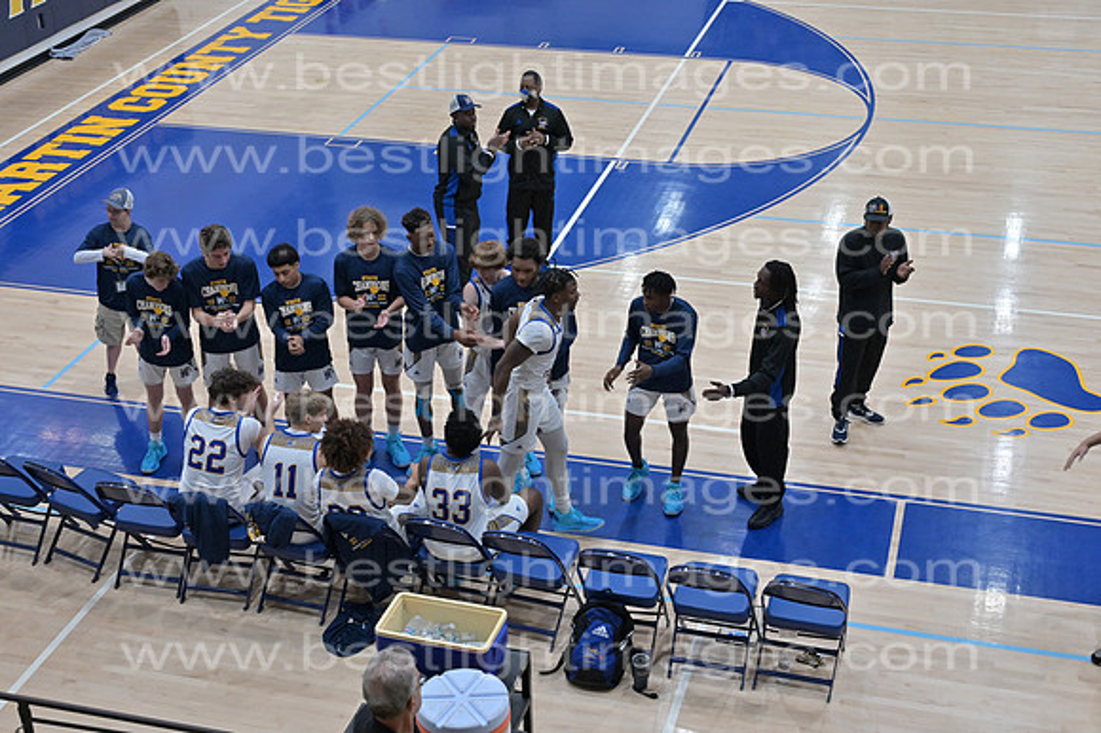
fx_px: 1528
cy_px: 366
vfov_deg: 27.0
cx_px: 550
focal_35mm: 50
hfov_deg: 39.6
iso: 3600
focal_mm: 50
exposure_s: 1/400
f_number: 4
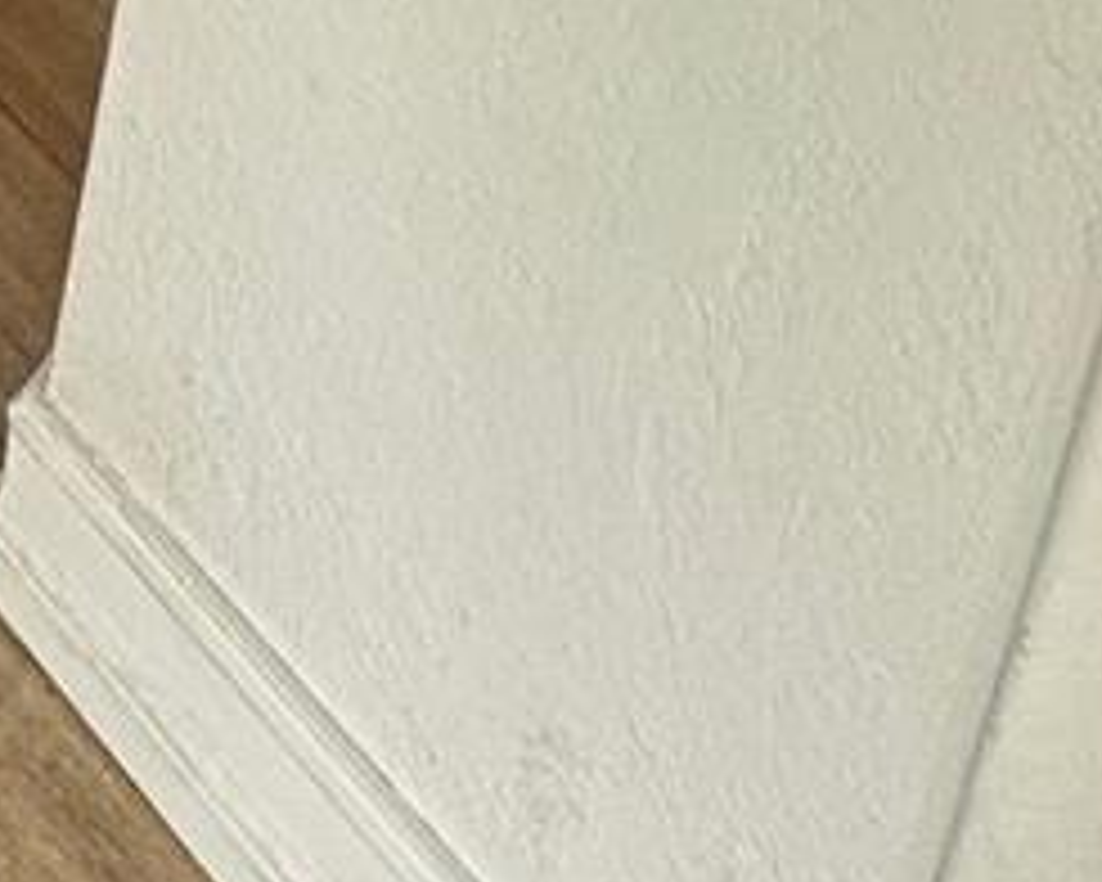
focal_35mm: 67
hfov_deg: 21.8
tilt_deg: -12.8
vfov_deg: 12.3
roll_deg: -3.1
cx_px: -688
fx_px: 2185
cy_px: -1624
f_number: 2.2
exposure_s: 1/120
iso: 40
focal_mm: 2.22
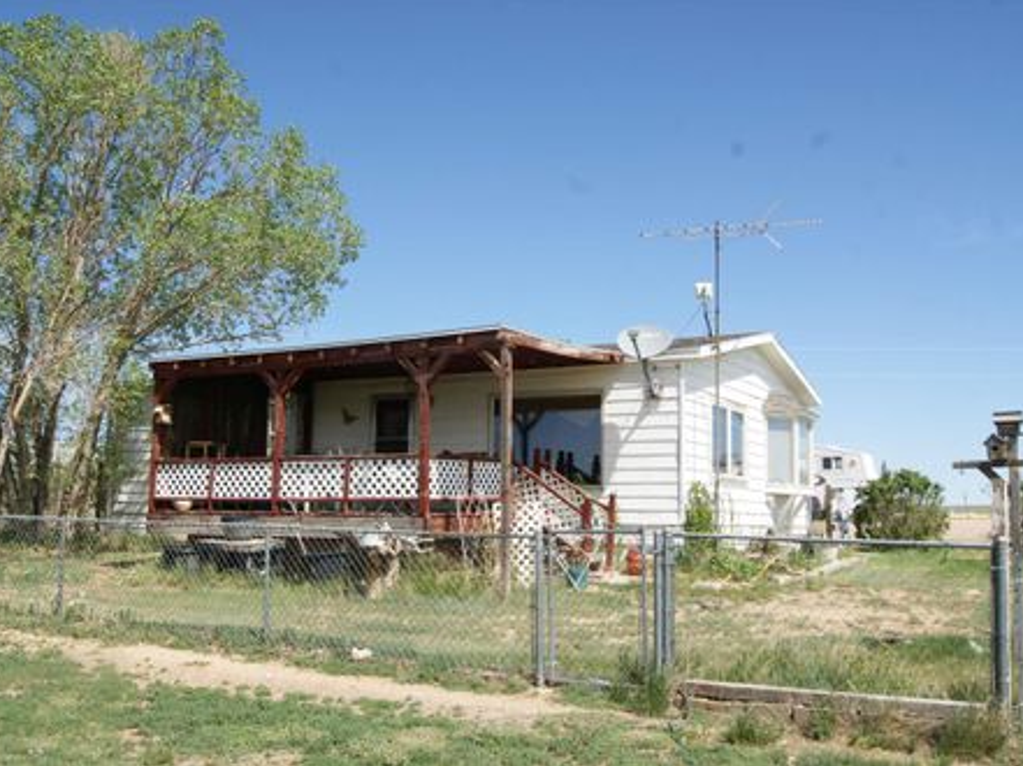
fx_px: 1063
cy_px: 382
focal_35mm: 36
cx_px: 494
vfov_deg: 39.6
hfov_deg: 51.4
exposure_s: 1/160
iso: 100
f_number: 13
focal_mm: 22
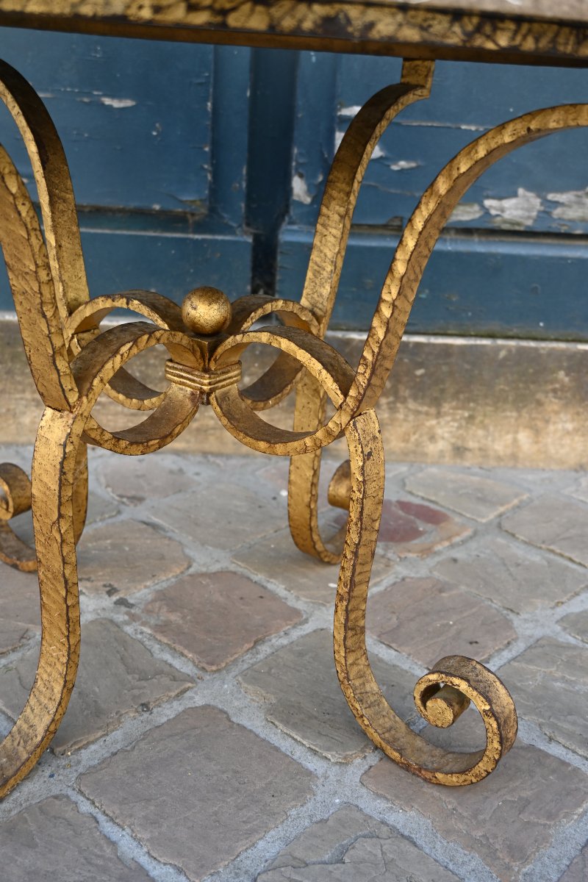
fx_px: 919
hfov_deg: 35.5
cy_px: 441
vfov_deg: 51.3
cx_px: 294
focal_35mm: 38
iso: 320
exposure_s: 1/250
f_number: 4
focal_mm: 25
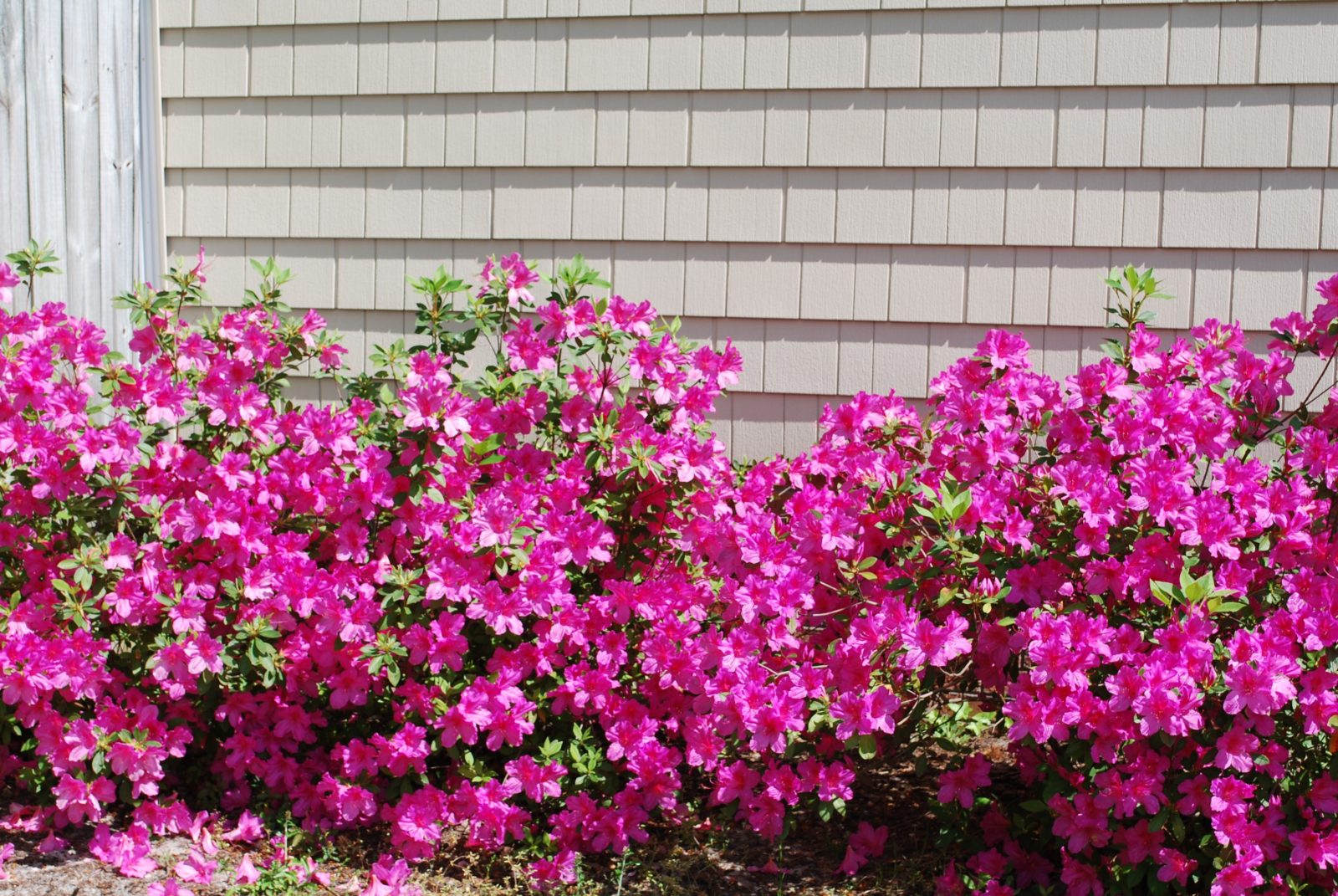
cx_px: 669
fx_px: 1954
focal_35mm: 52
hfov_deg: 37.8
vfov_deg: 25.8
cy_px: 448
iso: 100
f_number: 7.1
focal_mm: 35
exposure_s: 1/200
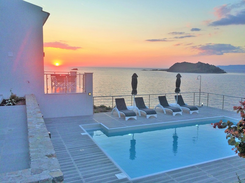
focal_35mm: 29
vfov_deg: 48.2
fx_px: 205
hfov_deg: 61.7
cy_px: 92
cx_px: 122
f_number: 2.2
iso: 32
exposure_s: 1/272
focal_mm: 4.15
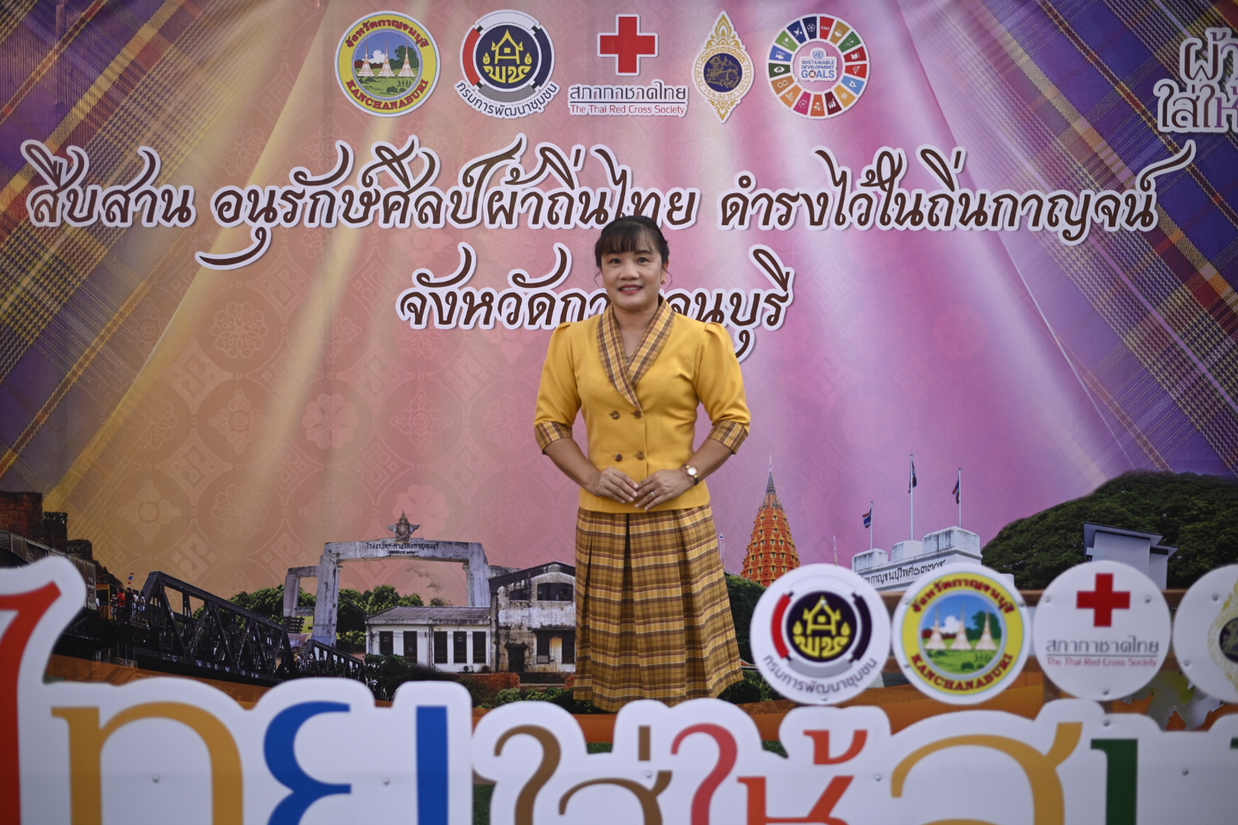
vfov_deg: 27.0
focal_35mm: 50
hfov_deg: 39.6
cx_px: 619
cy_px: 412
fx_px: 1719
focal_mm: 50
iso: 320
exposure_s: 1/320
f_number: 1.8
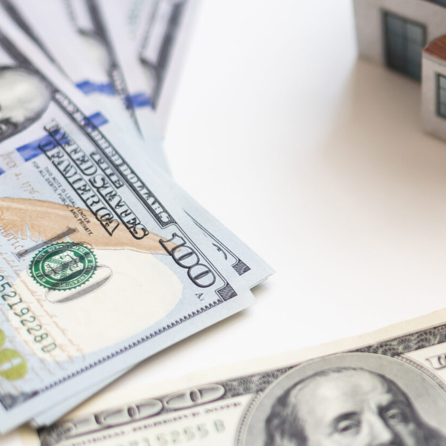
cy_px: 201
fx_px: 1910
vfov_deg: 13.3
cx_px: 638
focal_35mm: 131
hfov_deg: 12.7
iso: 125
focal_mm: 50
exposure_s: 1/125
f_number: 2.5
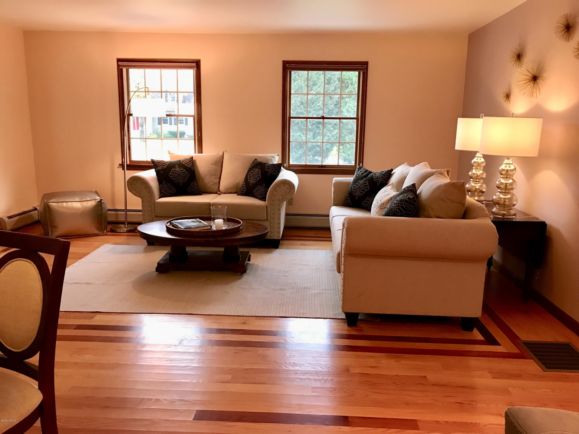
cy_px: 217
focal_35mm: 28
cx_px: 290
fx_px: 468
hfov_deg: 63.4
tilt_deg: -10.7
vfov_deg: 49.7
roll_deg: +0.0
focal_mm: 3.99
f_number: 1.8
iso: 64
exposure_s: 1/15
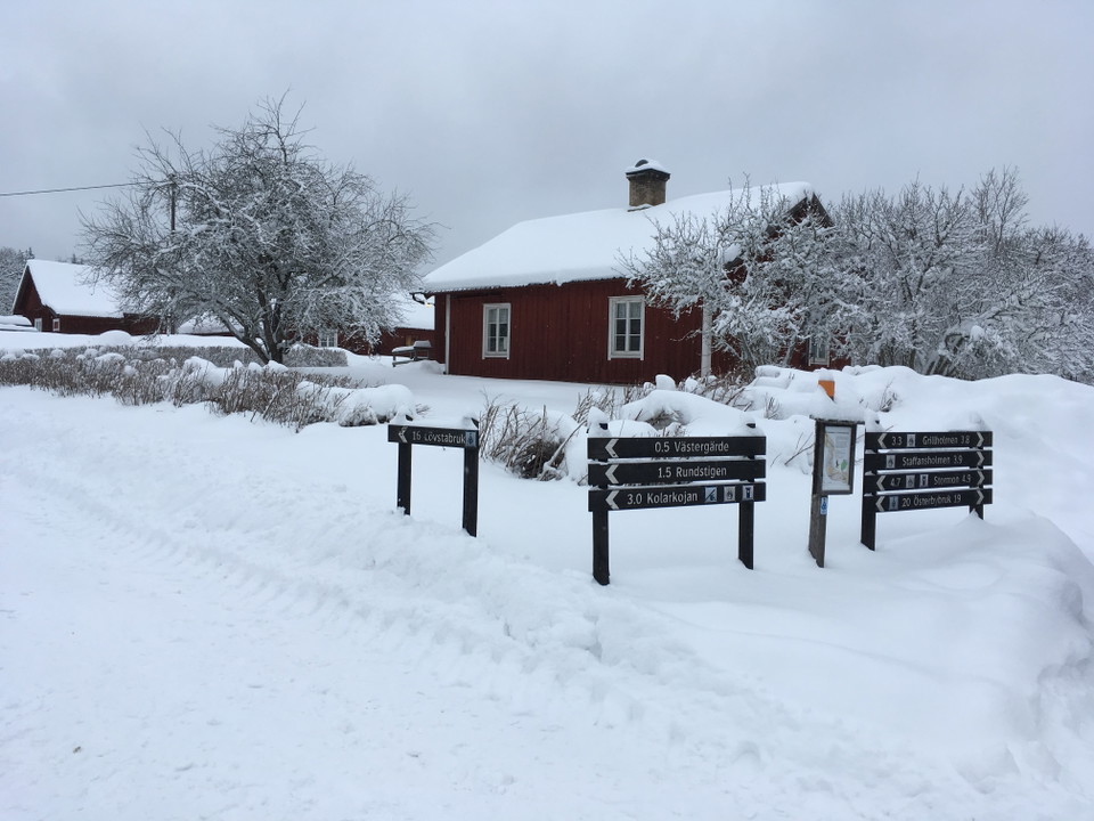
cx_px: 547
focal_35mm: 29
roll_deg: -2.0
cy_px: 410
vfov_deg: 48.2
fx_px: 917
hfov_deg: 61.7
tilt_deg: -2.2
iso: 25
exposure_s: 1/974
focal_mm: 4.15
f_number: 2.2
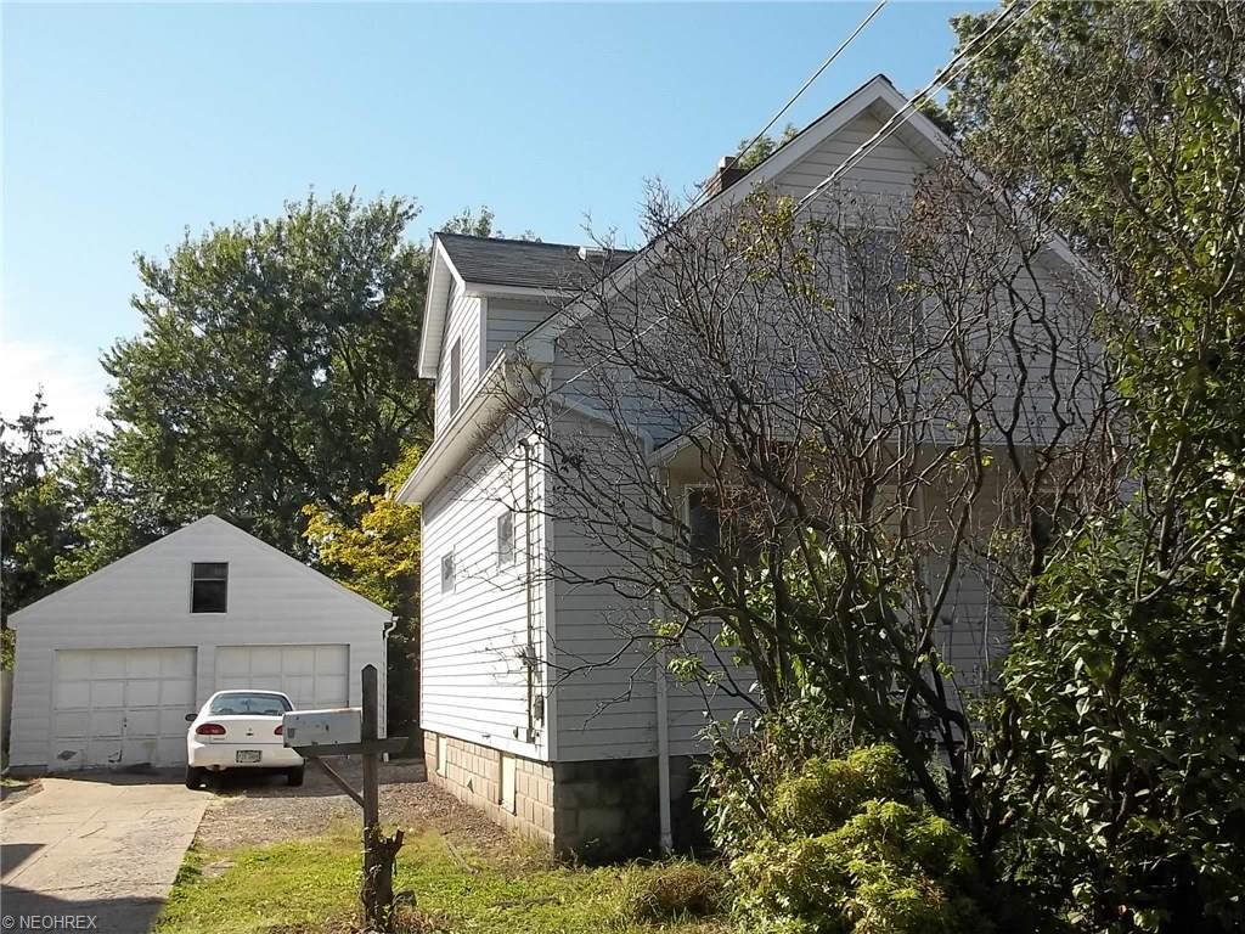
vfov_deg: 42.9
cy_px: 467
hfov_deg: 55.4
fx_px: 1187
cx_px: 622
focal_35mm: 33
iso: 80
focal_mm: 5.9
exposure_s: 1/125
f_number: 8
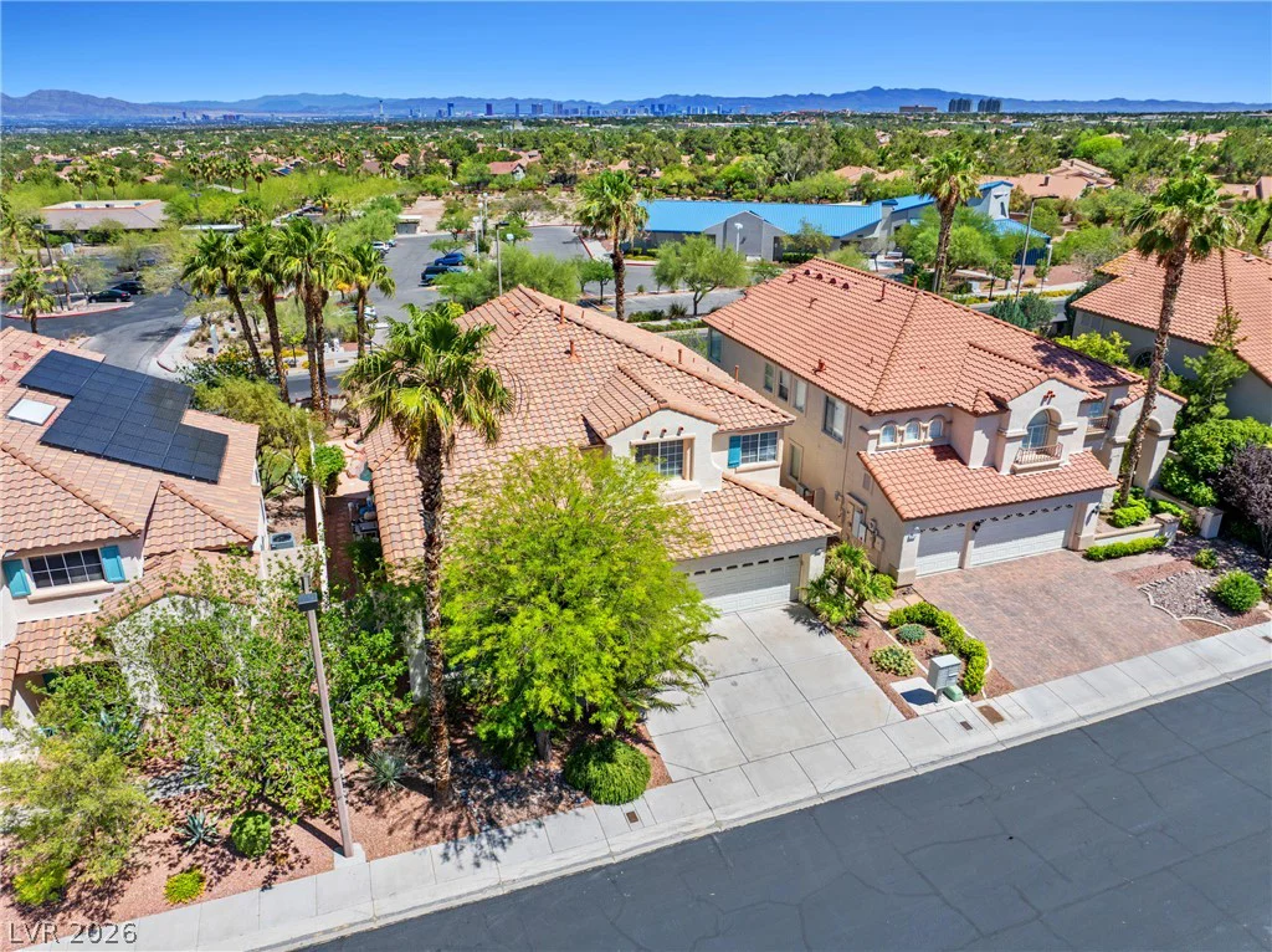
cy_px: 476
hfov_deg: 71.6
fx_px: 881
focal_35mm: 24
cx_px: 636
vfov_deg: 56.7
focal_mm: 12.29
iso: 100
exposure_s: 1/240
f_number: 2.8
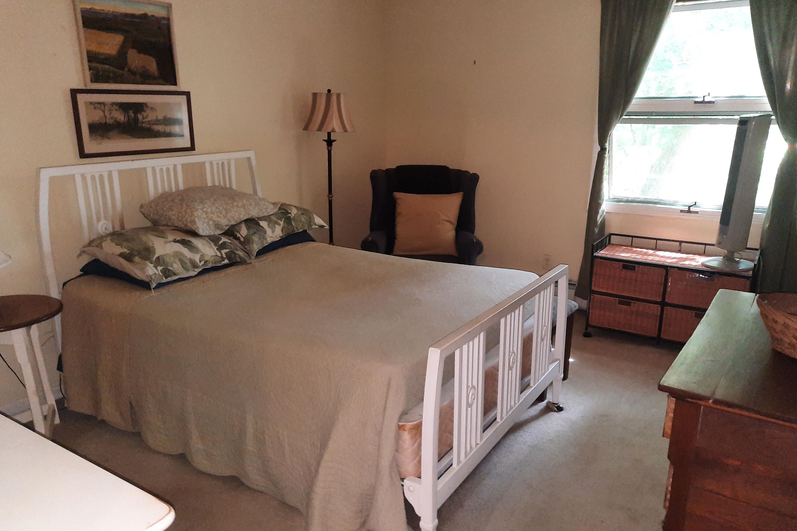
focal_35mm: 27
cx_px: 398
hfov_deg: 67.4
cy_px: 281
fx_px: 598
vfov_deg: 47.9
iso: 400
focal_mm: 4.6
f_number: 2
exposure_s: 1/24
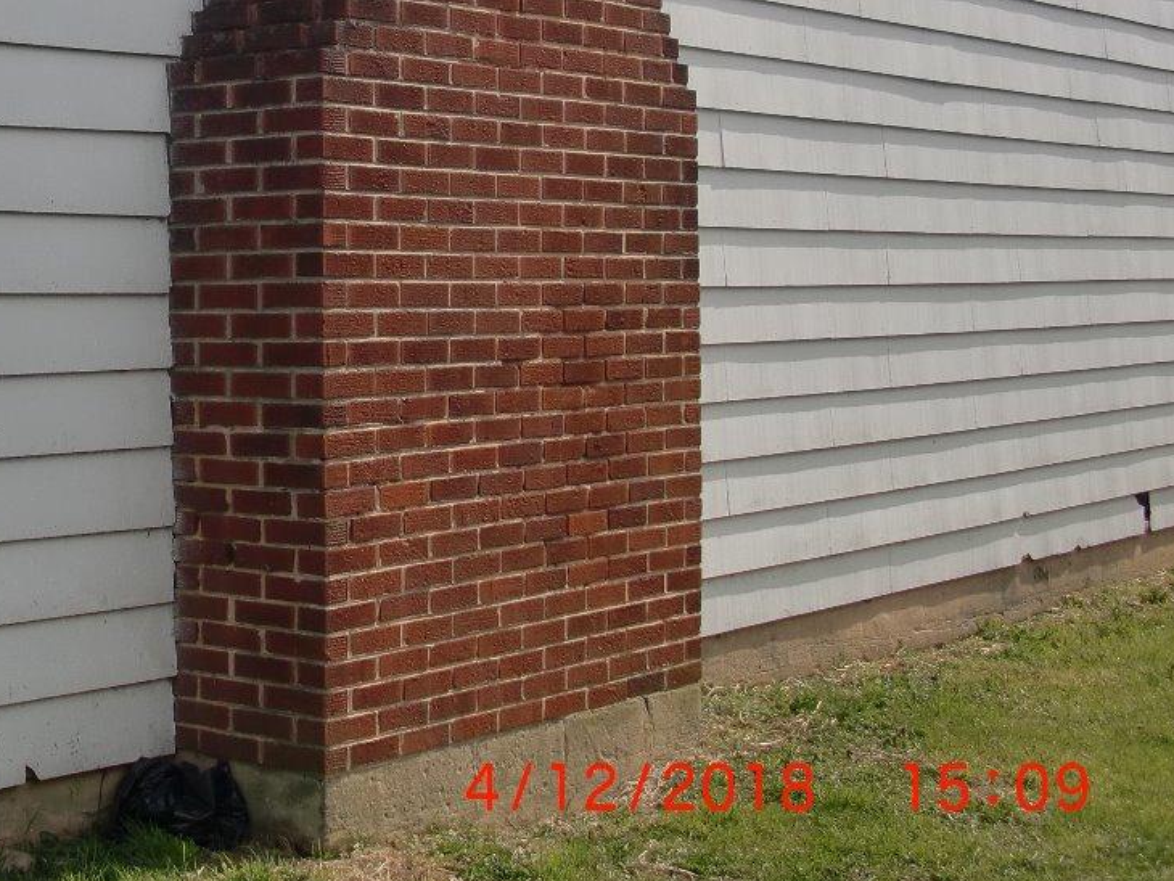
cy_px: 95
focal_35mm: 71
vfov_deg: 20.3
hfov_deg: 26.3
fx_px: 2409
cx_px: 82
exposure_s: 1/250
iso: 64
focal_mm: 6.3
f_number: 7.9
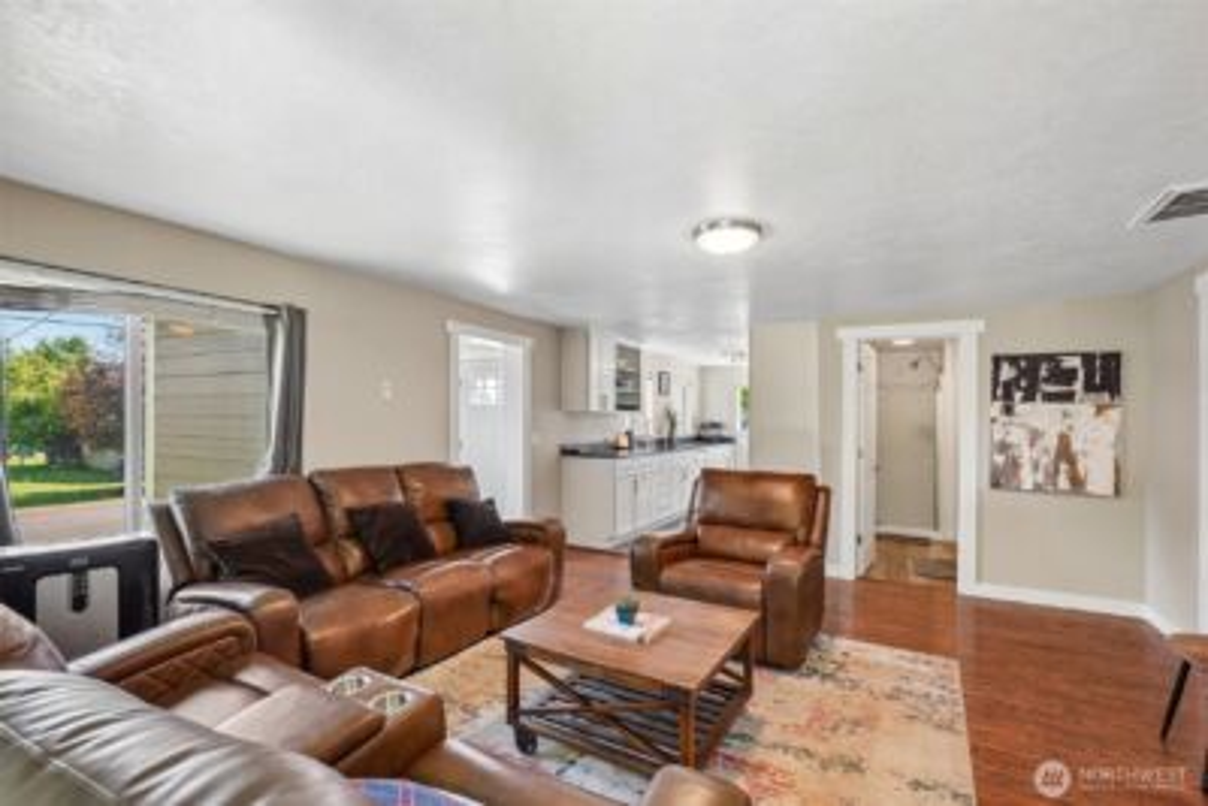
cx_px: 604
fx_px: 537
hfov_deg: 96.7
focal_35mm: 16
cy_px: 403
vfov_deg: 73.8
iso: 400
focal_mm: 16
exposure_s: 1/15
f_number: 8
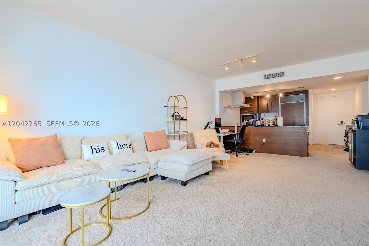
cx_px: 184
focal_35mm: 16
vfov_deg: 73.7
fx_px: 164
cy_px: 123
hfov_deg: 96.7
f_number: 8
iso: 1600
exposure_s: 1/3200
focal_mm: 16
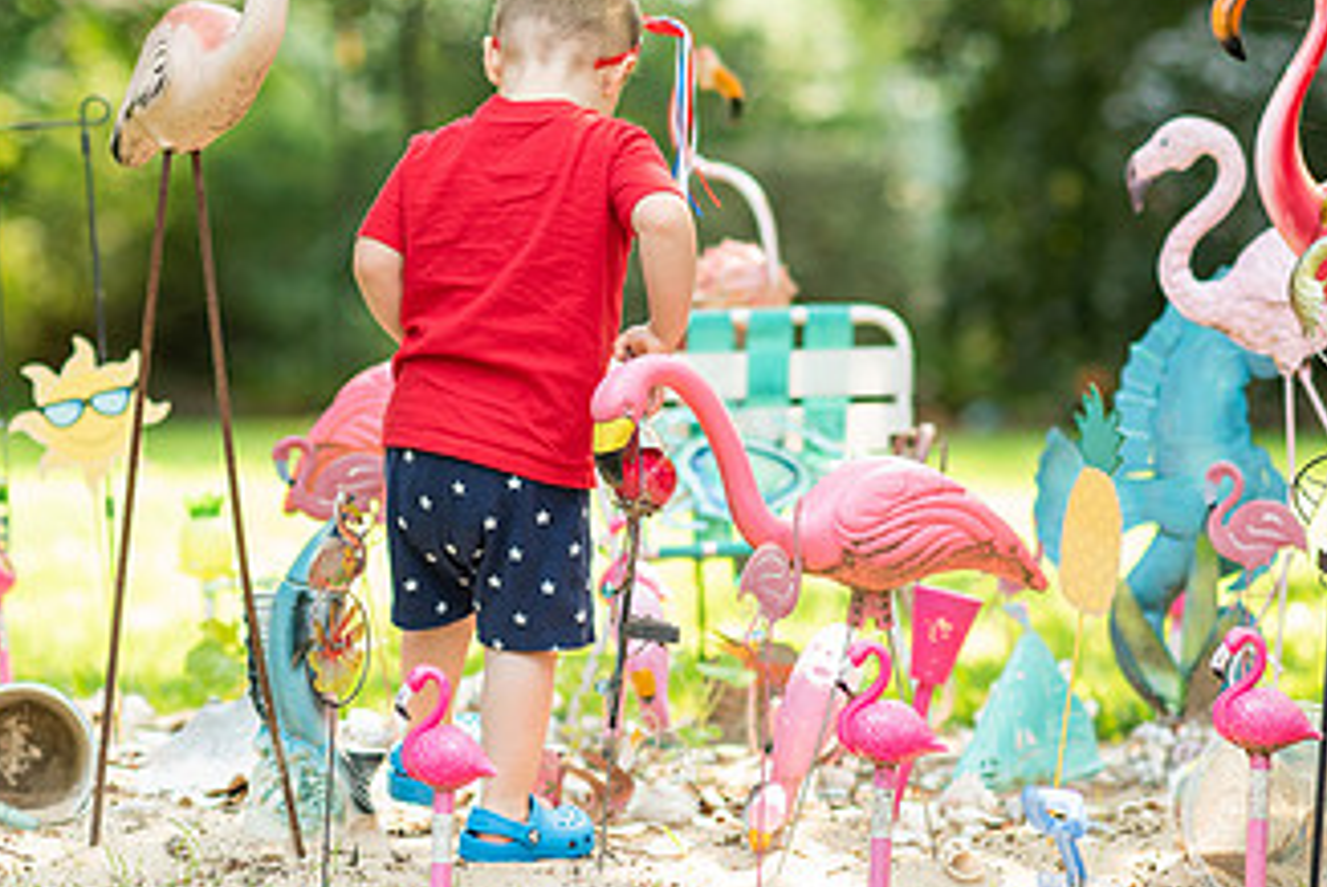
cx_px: 472
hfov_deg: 13.6
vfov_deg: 9.1
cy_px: 267
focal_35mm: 151
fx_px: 5571
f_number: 2
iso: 100
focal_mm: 85
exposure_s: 1/200
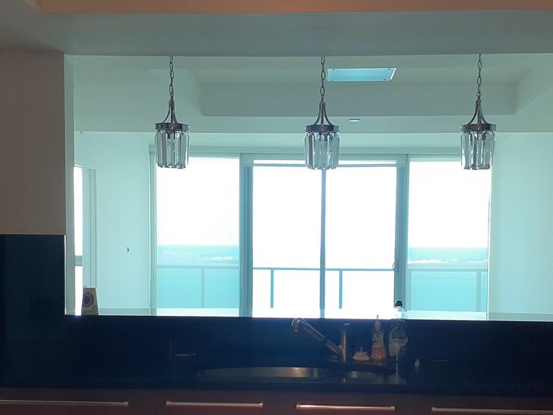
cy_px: 287
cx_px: 318
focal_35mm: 53
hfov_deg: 36.1
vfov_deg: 27.3
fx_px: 847
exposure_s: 1/60
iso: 50
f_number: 1.9
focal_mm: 3.6
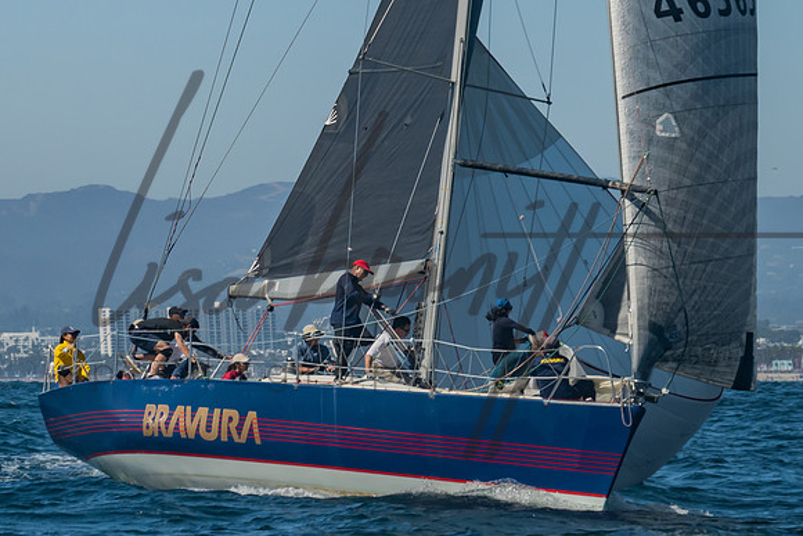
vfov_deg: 4.9
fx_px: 6320
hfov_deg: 7.3
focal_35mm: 283
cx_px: 188
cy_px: 164
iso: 160
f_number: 6.3
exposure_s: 1/1250
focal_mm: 125
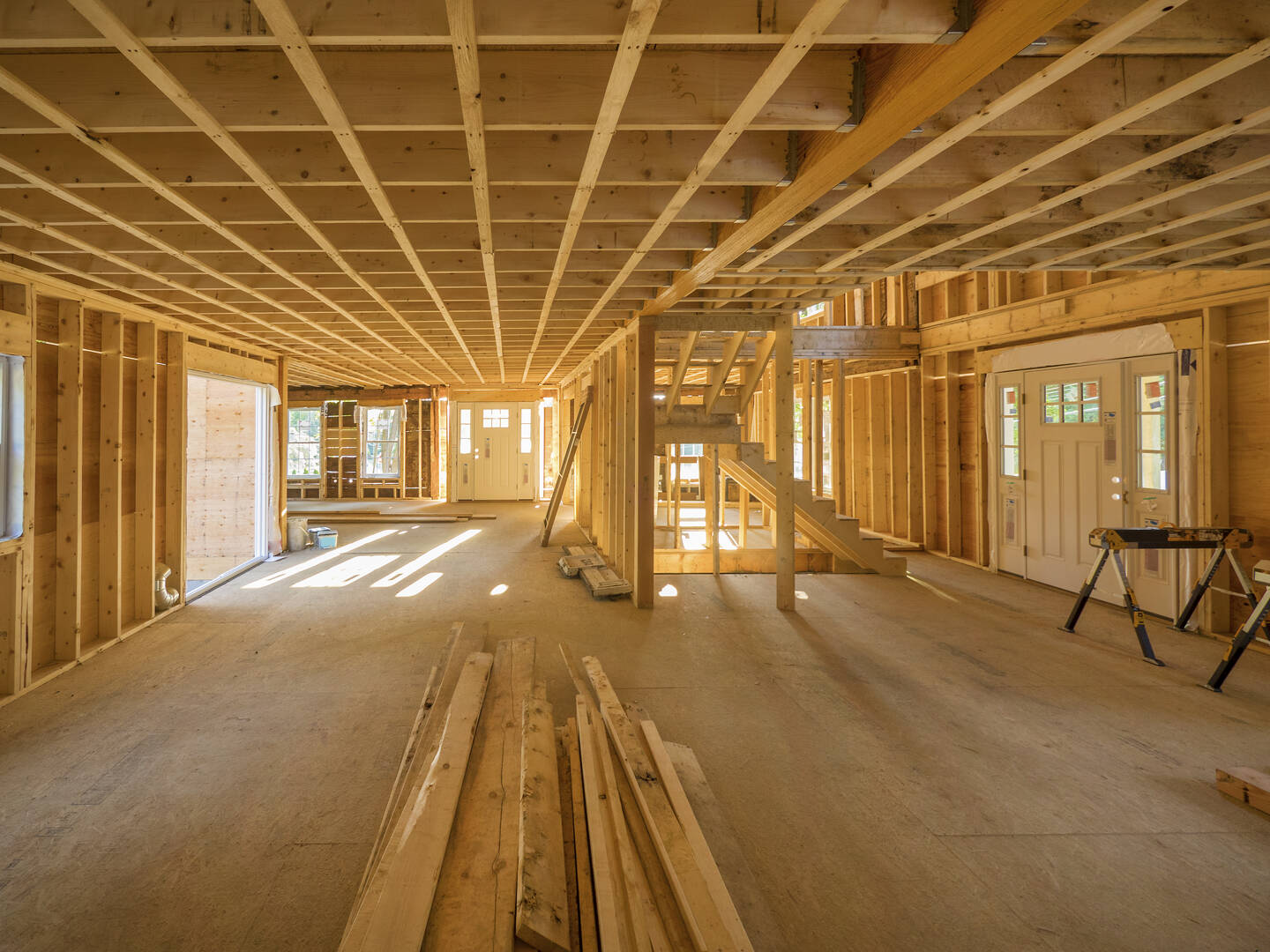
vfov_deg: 85.7
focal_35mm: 14
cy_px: 476
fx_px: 514
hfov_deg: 102.1
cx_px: 635
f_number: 5.6
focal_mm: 7
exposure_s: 1/8
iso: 200
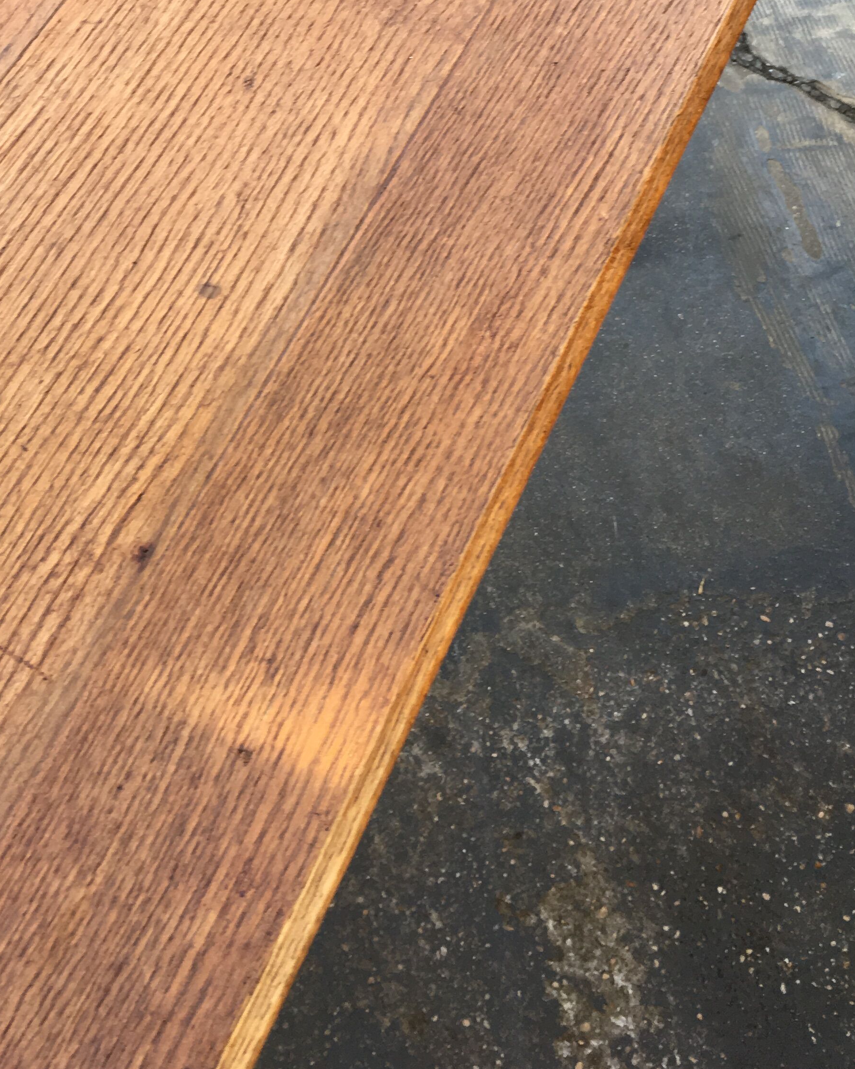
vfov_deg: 35.0
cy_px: 151
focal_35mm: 51
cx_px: 253
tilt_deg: -55.7
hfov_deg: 29.4
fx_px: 1613
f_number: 2.2
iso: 40
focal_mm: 4.15
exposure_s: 1/100
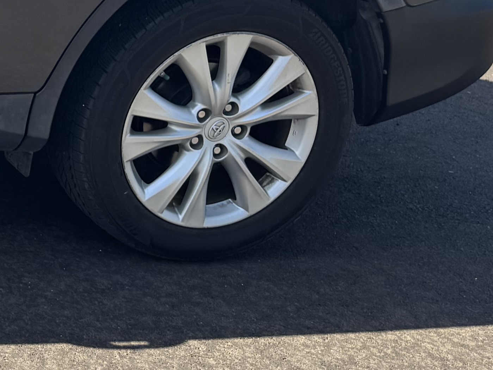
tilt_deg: -19.8
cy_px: 42
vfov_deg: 14.9
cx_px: -358
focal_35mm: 98
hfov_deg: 17.0
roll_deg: -2.2
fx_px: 1396
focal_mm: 6.76
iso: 80
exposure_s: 1/900
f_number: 1.78
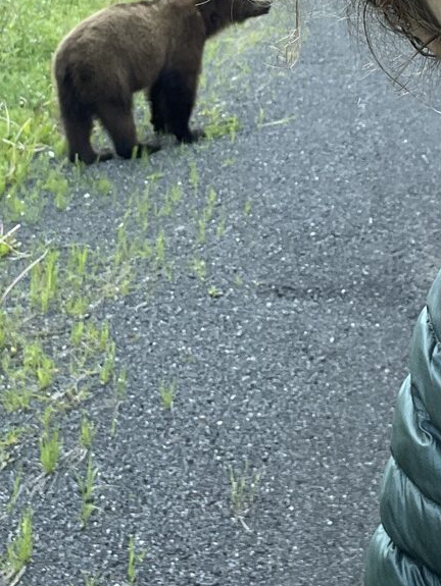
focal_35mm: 73
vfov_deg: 25.9
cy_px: 65
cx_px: 202
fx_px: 1239
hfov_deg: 20.2
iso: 80
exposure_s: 1/121
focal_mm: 2.71
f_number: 2.2
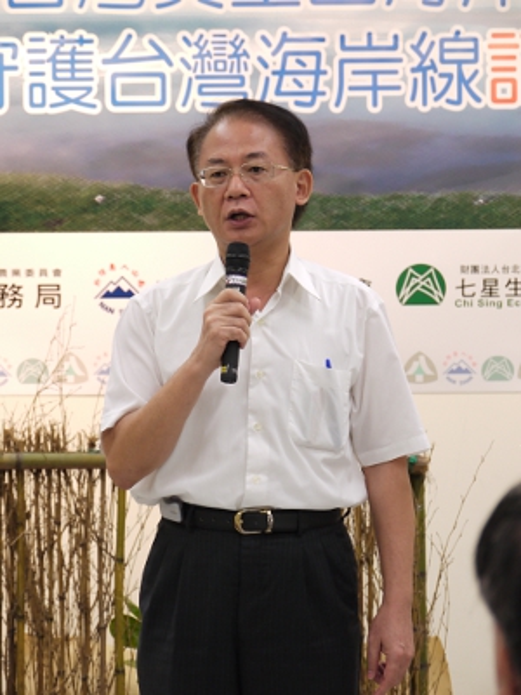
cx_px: 260
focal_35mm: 134
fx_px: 2689
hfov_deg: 11.1
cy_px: 348
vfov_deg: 14.7
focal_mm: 67
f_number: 5.7
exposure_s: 1/30
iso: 400
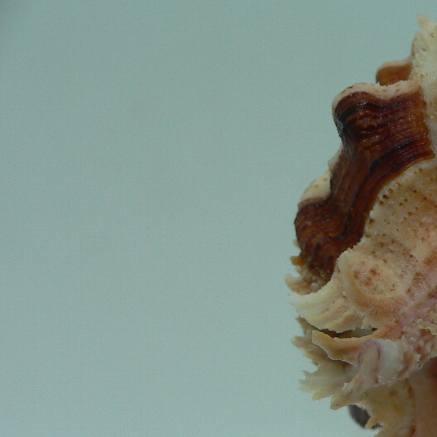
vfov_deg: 27.7
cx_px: 434
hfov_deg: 26.3
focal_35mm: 62
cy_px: 255
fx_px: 886
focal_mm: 4.6
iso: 80
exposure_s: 1/60
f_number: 2.8
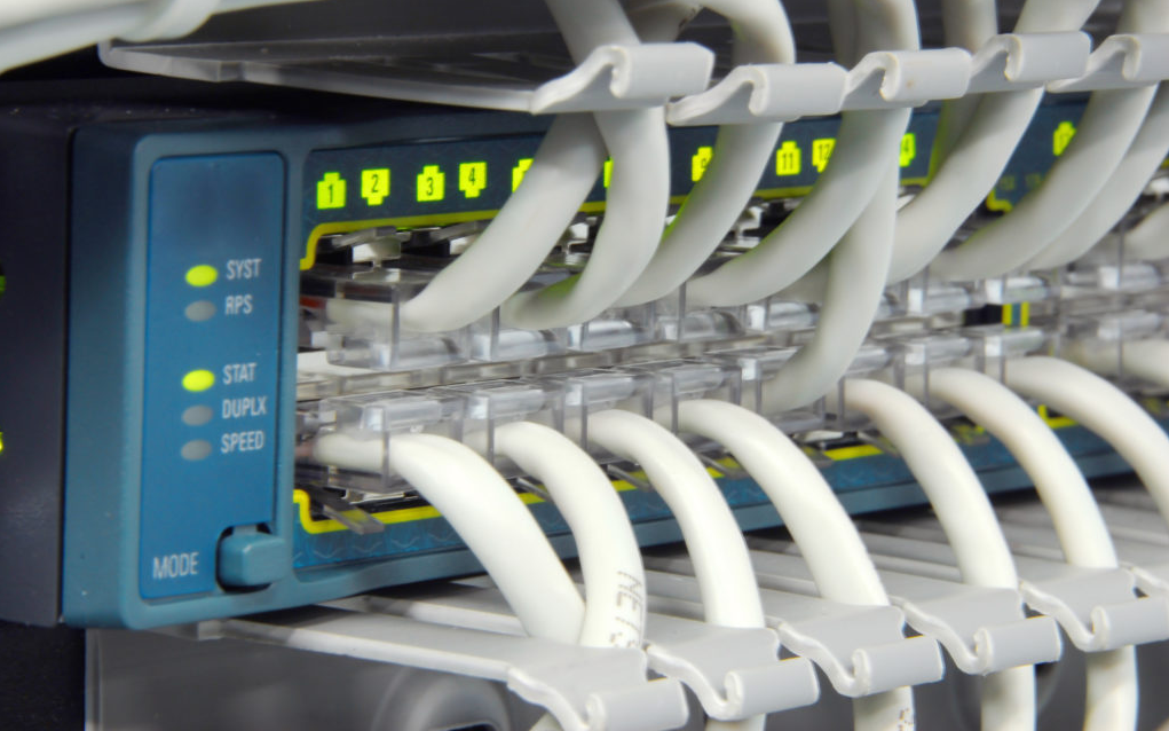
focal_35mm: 307
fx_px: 9780
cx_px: 584
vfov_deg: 4.3
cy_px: 344
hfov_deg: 6.8
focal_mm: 200
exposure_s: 6
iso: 100
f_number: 22
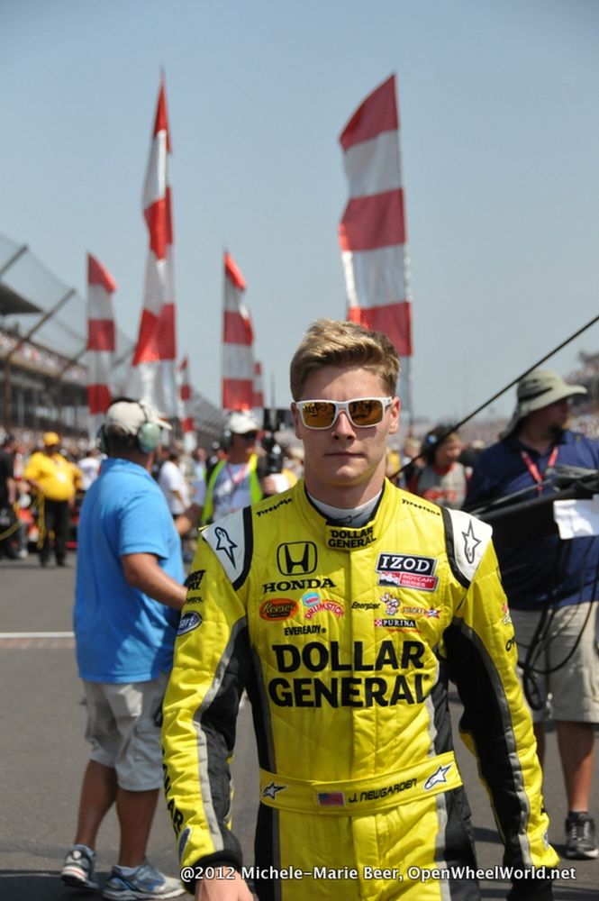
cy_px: 450
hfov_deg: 15.2
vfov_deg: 22.6
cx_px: 300
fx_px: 2250
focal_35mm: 90
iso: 1000
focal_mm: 60
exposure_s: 1/6400
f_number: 4.8
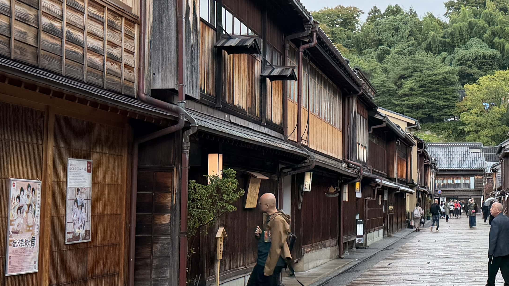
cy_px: 115
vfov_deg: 17.5
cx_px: 445
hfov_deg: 29.5
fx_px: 931
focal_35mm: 69
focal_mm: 6.8
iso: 100
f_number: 1.8
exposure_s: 1/528
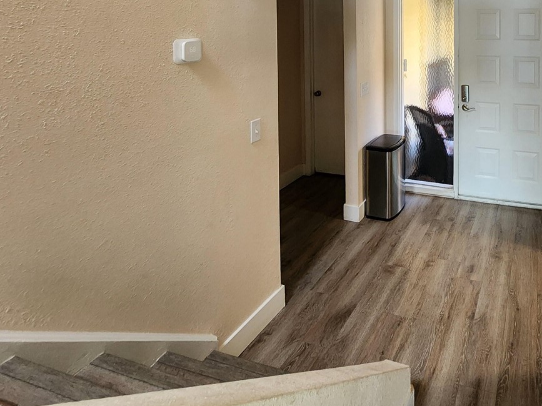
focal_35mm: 24
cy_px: 34
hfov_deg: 66.8
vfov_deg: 49.9
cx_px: 410
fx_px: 376
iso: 400
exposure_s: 1/60
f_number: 2.2
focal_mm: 2.2
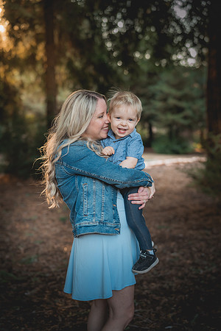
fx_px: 460
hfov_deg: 27.0
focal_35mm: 50
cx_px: 110
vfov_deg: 39.6
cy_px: 166
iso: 640
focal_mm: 50
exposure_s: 1/500
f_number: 2
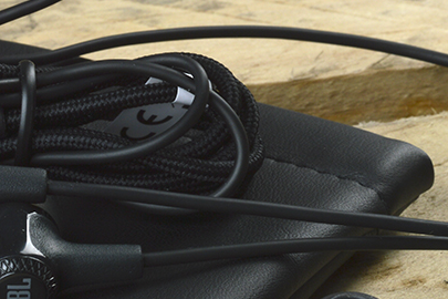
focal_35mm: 222
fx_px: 2762
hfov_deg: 9.3
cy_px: 182
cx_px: 226
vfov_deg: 6.2
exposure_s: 1/125
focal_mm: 50
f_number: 16
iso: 100
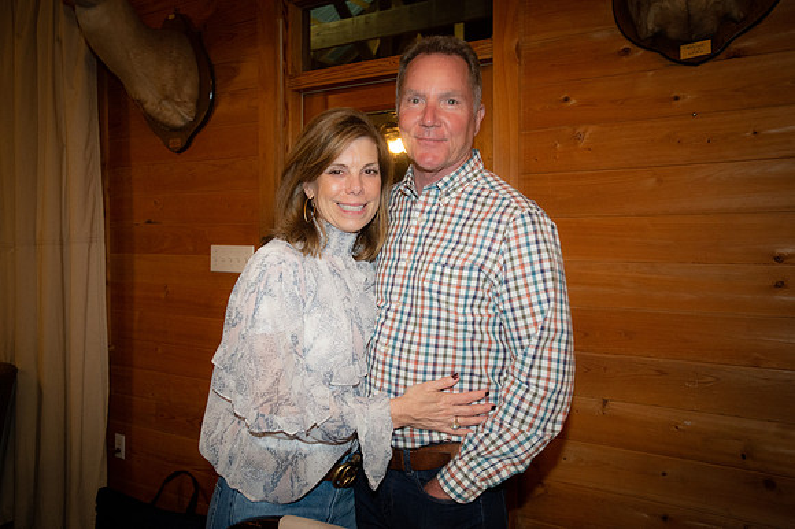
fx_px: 662
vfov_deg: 43.6
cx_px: 398
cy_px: 264
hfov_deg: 62.0
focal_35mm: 30
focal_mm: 30
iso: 4000
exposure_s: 1/125
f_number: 3.5
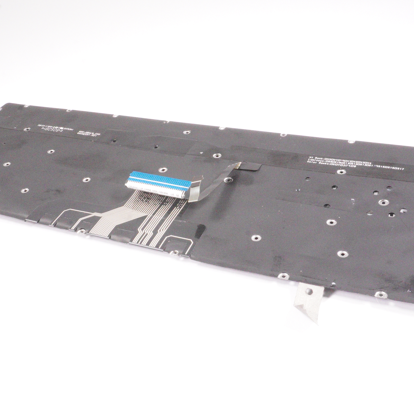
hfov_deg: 41.1
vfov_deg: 41.3
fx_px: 550
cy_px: 207
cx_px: 176
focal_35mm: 41
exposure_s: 1/200
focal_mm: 21
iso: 12800
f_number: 22
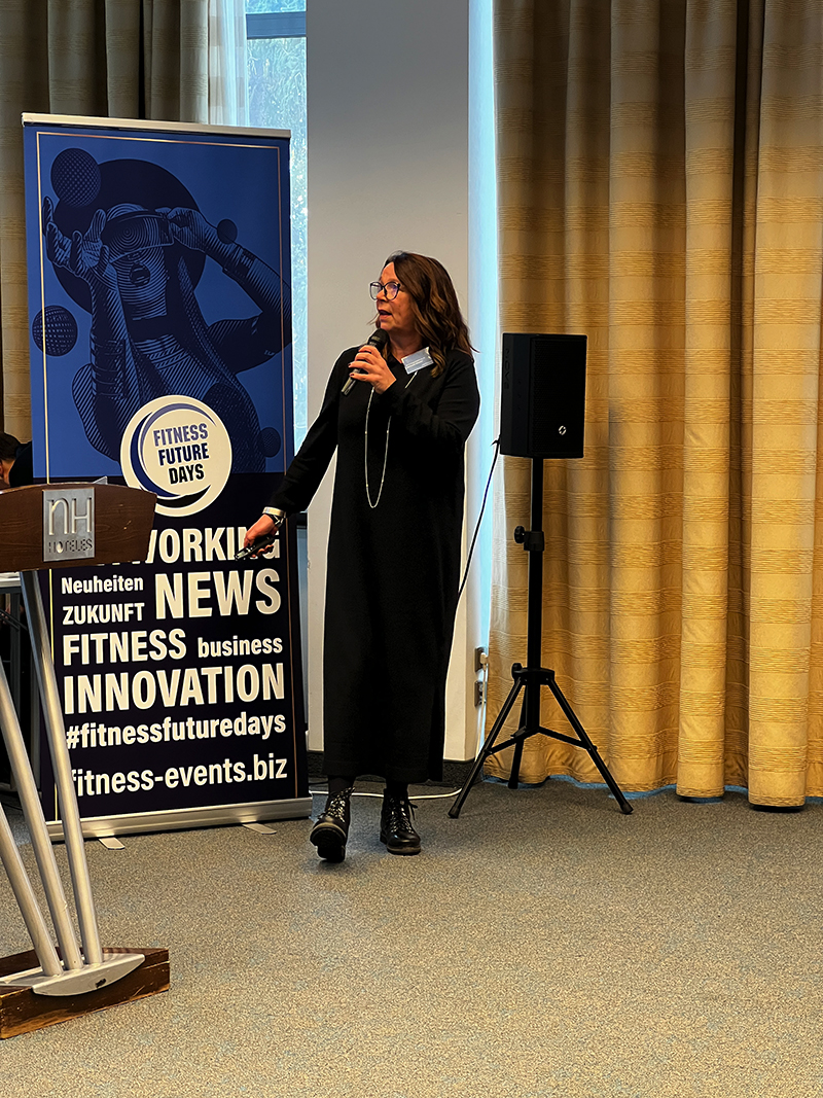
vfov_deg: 25.3
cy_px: 549
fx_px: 2441
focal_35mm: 77
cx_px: 412
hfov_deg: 19.1
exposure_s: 1/50
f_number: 2.8
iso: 200
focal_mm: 9
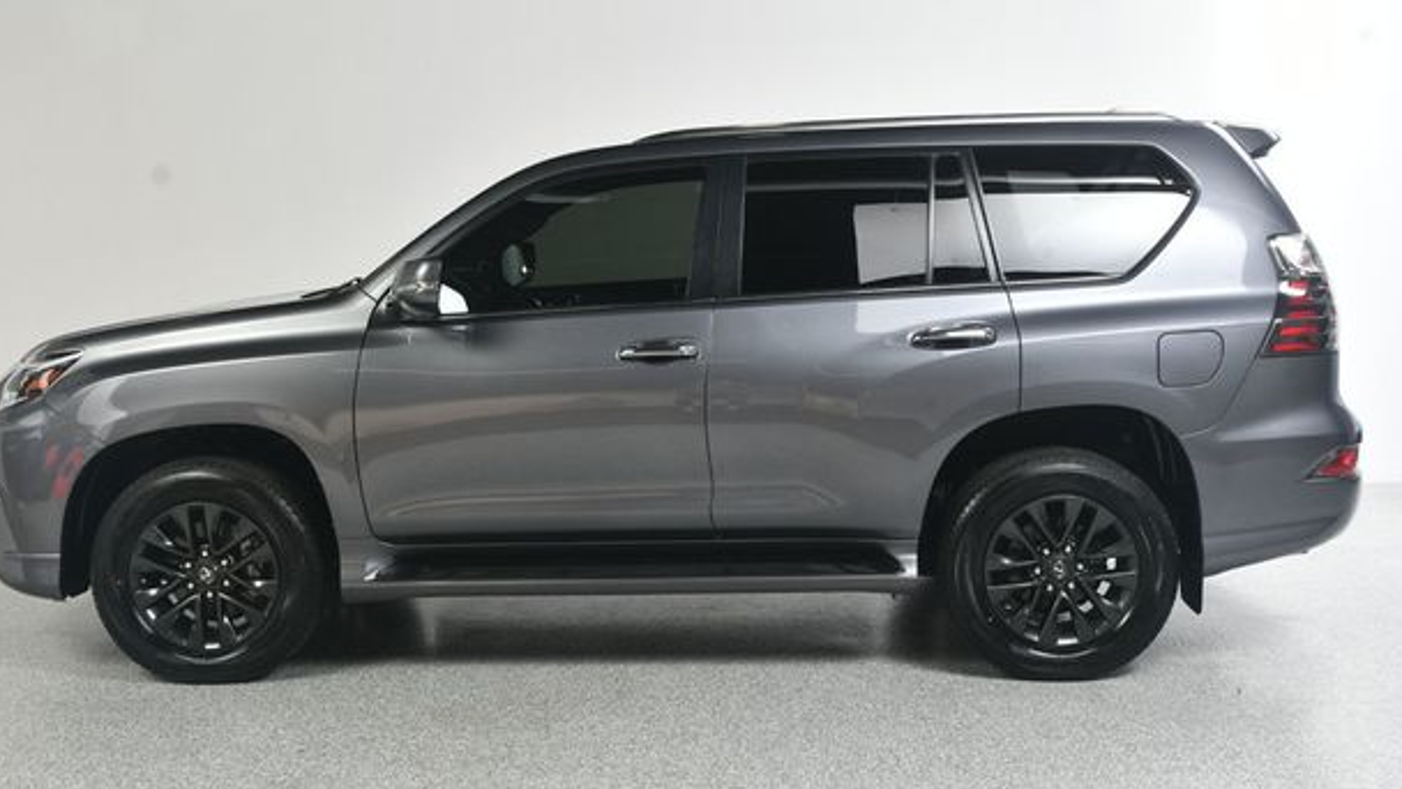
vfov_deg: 27.7
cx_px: 673
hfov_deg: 47.3
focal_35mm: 43
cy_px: 399
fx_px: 1599
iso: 100
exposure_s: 1/160
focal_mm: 26
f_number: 9
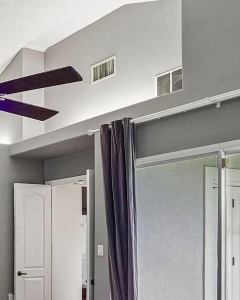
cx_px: -134
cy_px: 231
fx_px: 382
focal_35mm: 43
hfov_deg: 25.0
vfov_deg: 41.4
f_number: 9
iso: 400
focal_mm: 17
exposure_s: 1/6
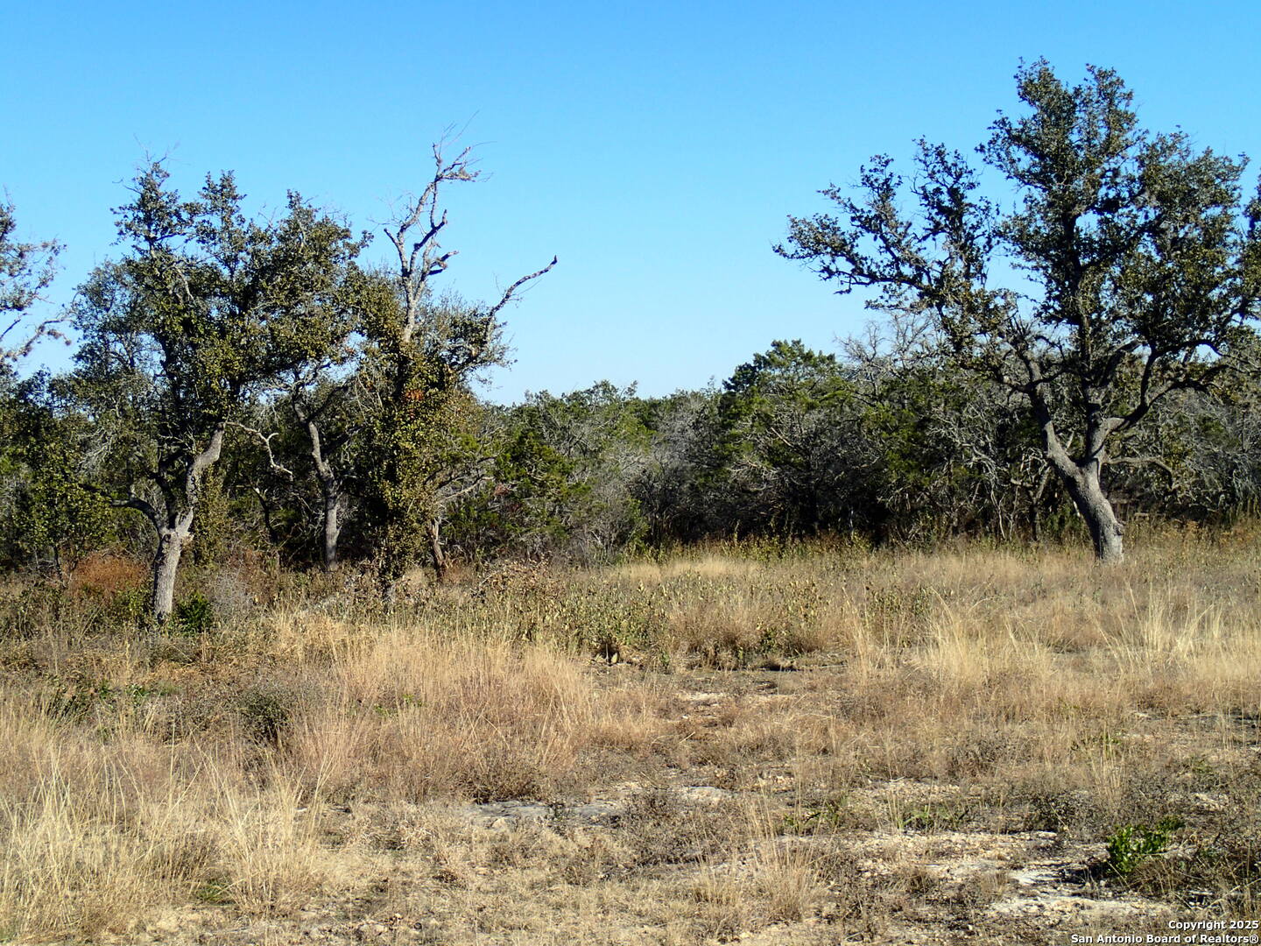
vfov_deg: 21.0
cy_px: 473
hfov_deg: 27.8
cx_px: 630
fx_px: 2550
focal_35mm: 70
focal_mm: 12.6
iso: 100
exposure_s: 1/400
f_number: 5.6
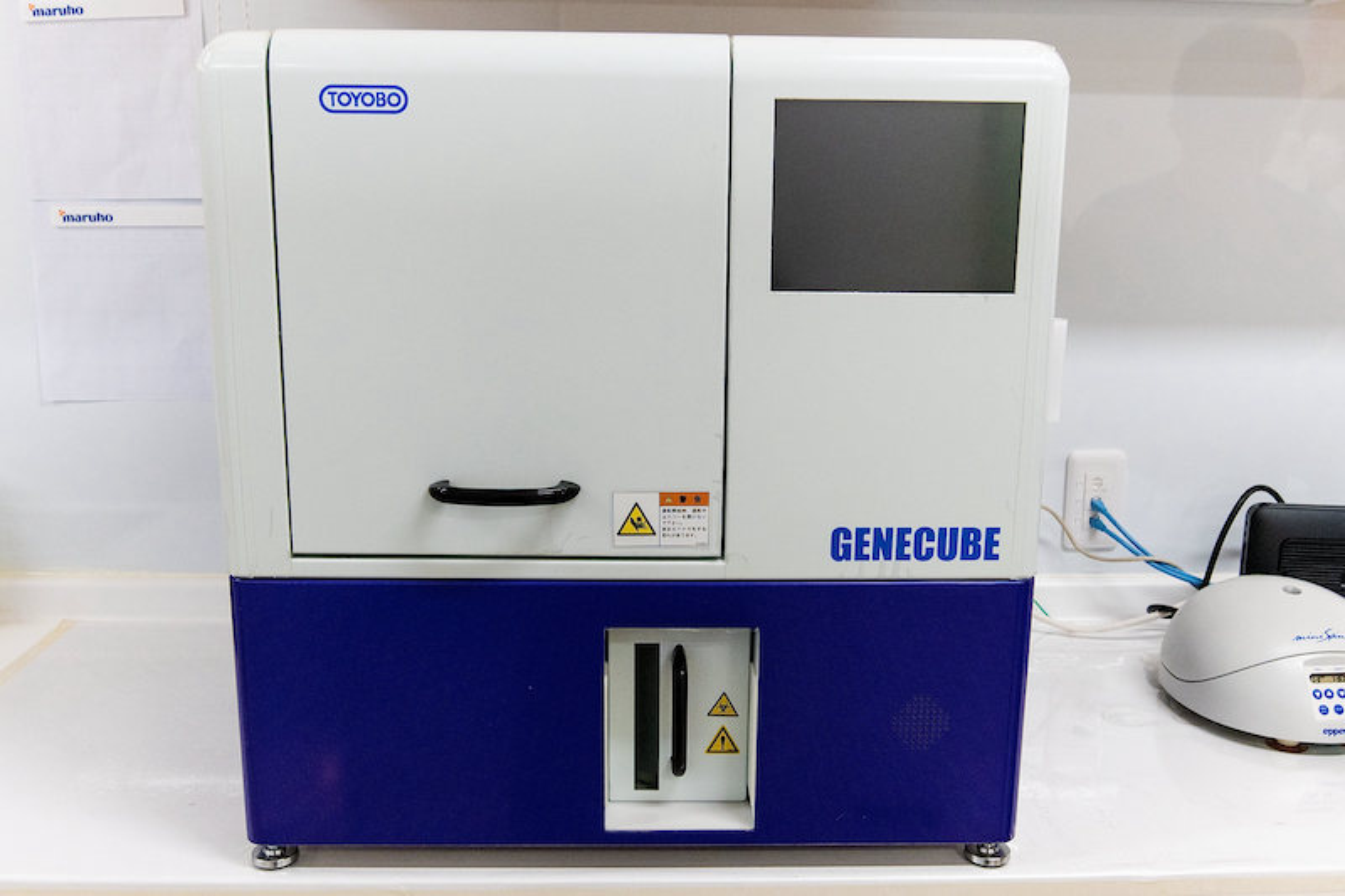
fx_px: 1233
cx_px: 672
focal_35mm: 33
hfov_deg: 57.2
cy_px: 448
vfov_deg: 40.0
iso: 800
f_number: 8
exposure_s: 1/100
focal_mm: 22.5
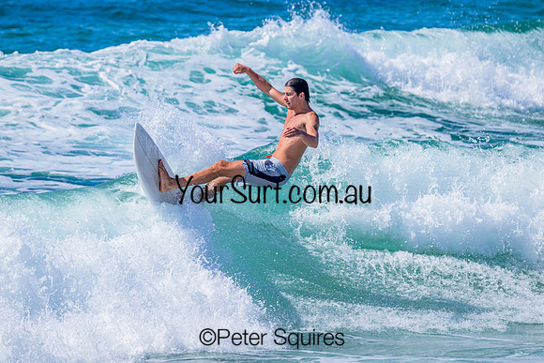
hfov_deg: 3.9
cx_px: 285
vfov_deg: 2.6
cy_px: 190
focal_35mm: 524
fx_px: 7913
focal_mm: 500
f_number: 11
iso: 1100
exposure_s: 1/2000
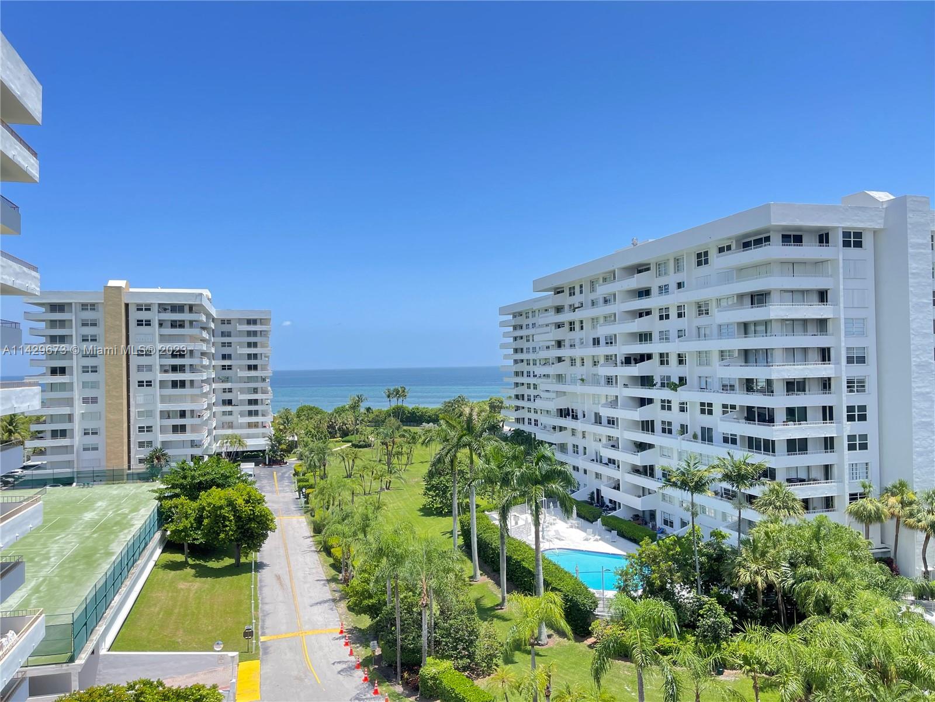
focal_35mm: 26
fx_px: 702
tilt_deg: -0.3
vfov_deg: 53.1
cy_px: 351
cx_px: 468
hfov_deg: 67.3
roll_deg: +1.2
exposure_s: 1/978
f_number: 1.6
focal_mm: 5.1
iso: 50
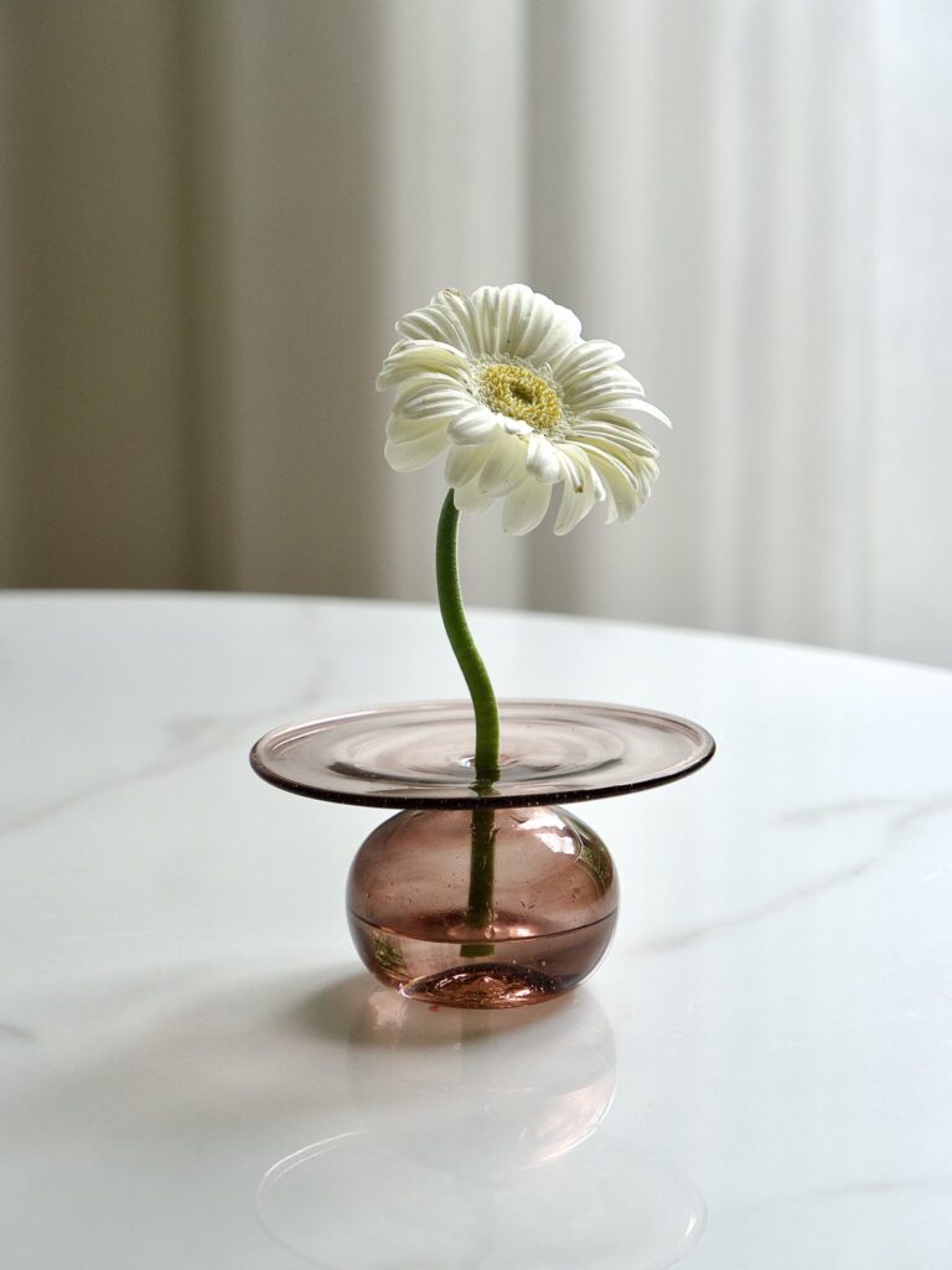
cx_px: 476
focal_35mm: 120
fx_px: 4400
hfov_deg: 12.3
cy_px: 635
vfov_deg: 16.4
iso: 250
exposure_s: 1/125
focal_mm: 60
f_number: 4
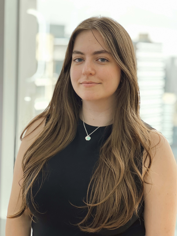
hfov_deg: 19.1
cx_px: 88
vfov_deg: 25.3
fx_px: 525
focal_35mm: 77
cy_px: 118
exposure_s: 1/40
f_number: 2.8
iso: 160
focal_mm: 9
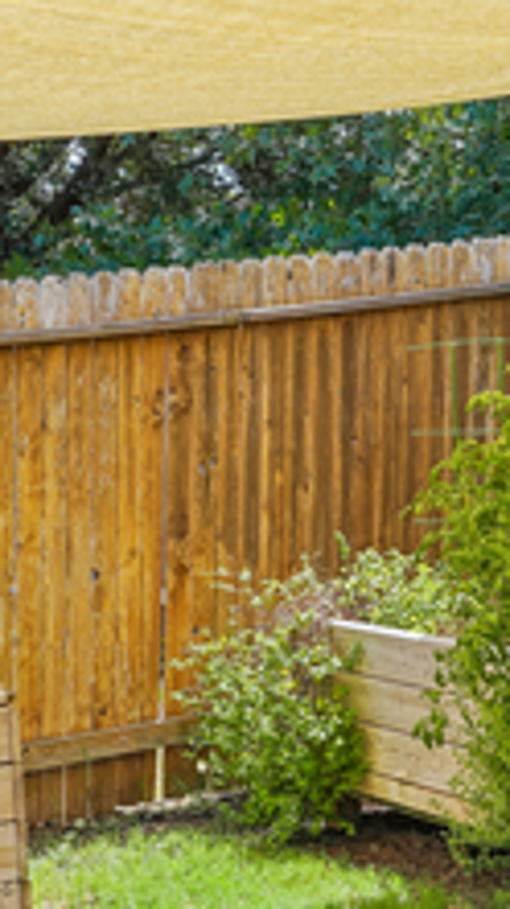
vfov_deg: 22.7
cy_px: 492
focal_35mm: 94
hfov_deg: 12.8
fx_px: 2264
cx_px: 202
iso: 100
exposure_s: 1/100
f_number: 8
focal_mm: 31
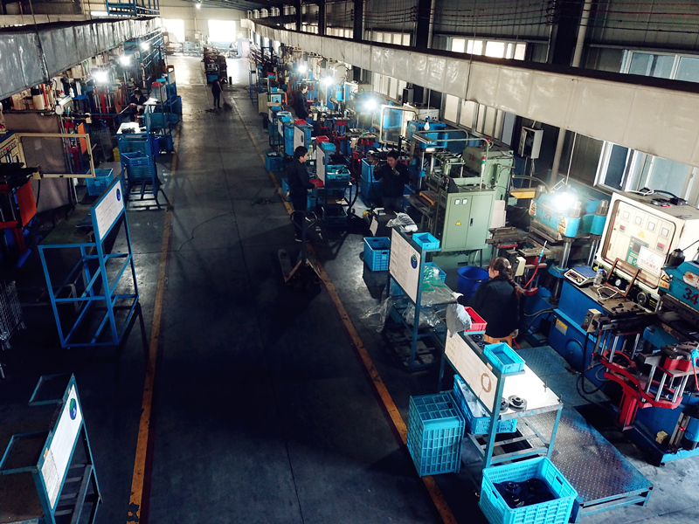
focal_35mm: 26
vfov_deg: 53.1
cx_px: 350
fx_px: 525
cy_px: 262
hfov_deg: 67.3
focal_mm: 4.73
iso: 532
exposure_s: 1/12.5
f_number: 2.2
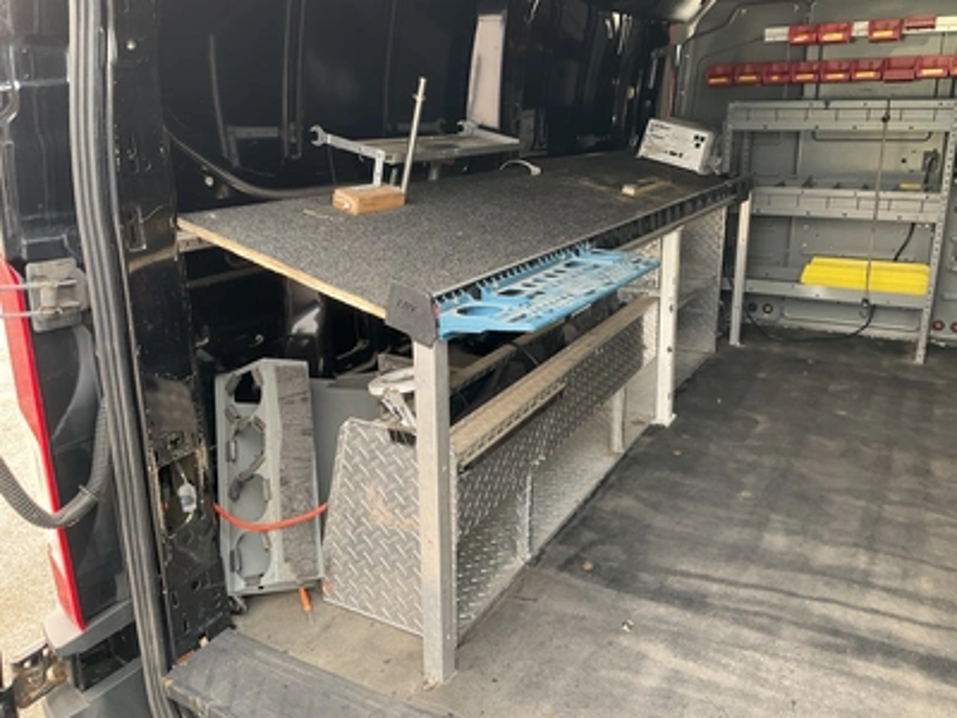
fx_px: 802
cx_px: 478
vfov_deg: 48.2
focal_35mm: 29
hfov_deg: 61.7
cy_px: 359
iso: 64
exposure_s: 1/82
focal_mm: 3
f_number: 1.8
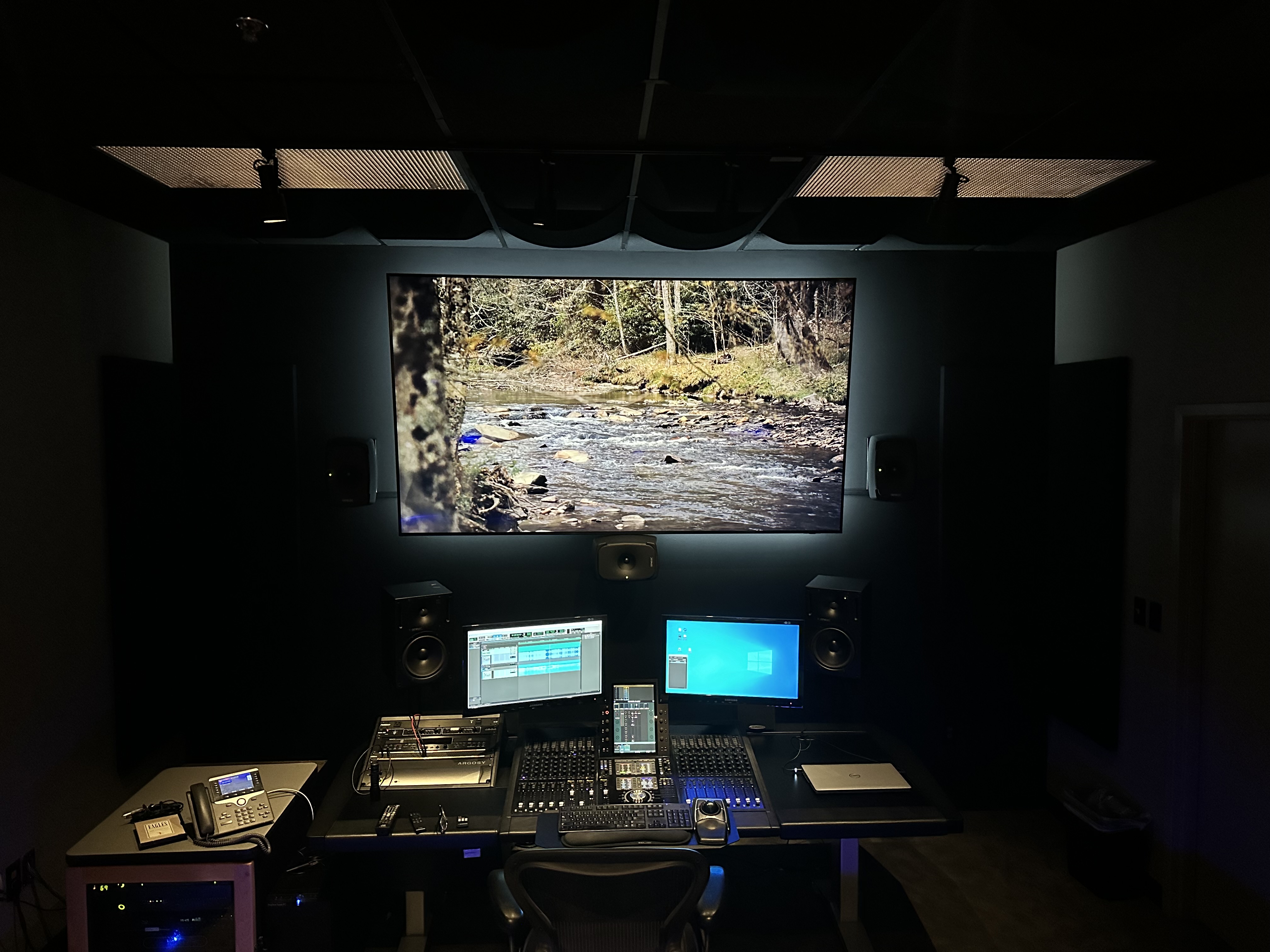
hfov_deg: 71.6
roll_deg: +0.4
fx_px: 881
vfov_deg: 56.8
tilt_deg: -3.3
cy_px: 476
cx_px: 635
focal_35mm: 24
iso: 800
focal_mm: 6.86
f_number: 1.78
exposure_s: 1/40
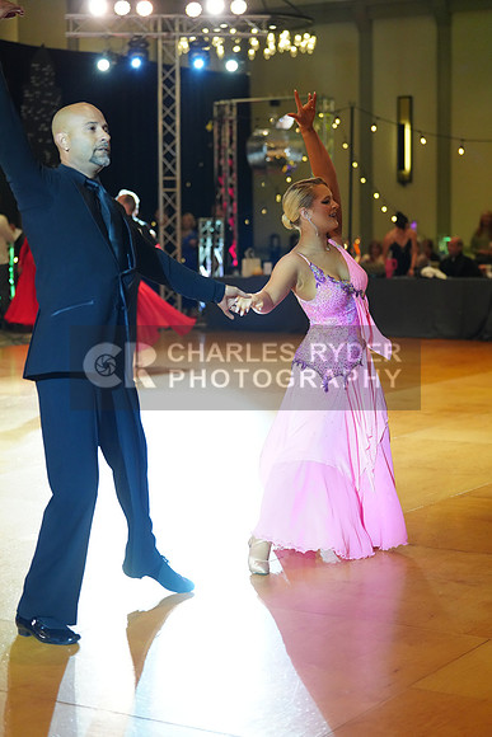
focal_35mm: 70
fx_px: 1434
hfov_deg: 19.5
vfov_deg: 28.8
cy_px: 368
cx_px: 246
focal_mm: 70
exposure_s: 1/500
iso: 3200
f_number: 2.8
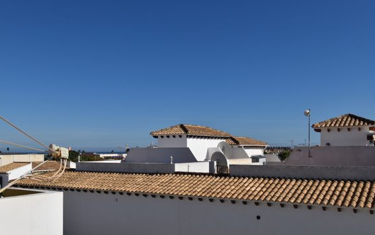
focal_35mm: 38
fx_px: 389
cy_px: 151
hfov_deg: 51.5
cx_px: 186
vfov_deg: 33.4
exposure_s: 1/400
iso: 100
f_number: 10
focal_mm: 20
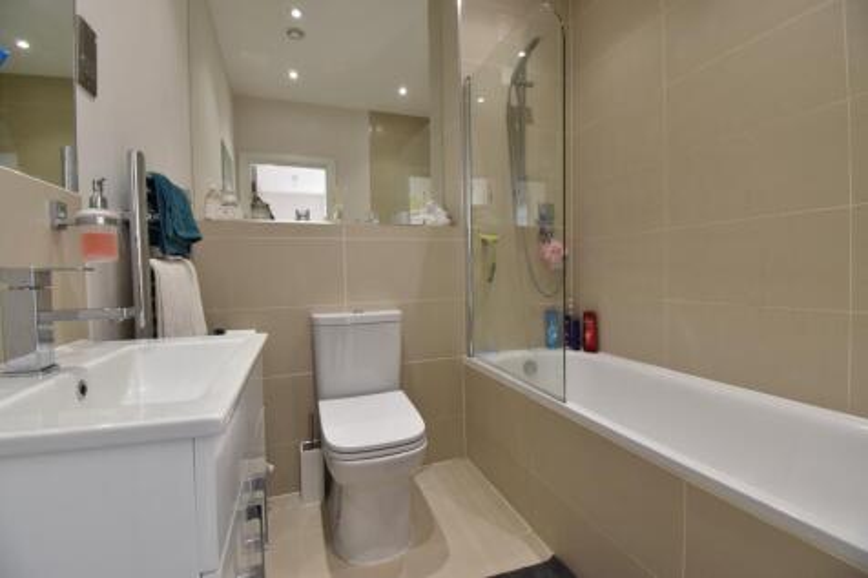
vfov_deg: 77.3
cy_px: 289
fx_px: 362
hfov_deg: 100.4
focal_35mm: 15
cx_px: 434
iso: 450
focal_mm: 10
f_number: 8
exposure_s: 1/15
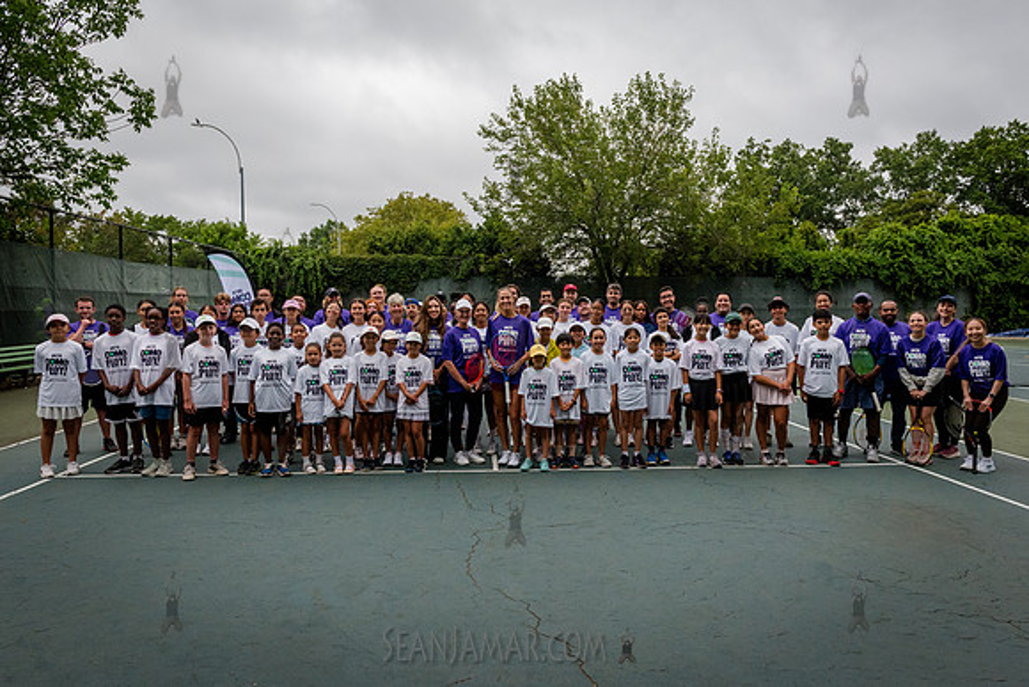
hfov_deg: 72.2
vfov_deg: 51.9
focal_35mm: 25
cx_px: 523
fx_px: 706
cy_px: 344
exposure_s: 1/1600
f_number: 6.3
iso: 1600
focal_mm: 24
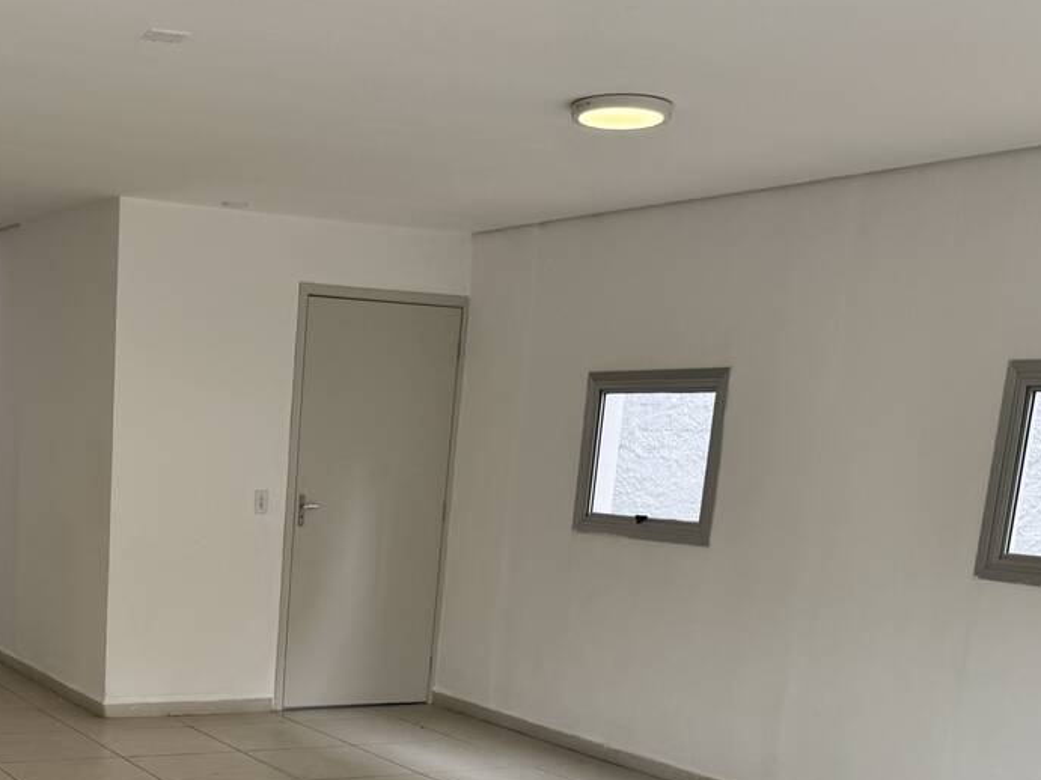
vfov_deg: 27.4
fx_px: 1503
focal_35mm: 50
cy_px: 783
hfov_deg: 36.9
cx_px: 206
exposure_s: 1/136
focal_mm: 6.76
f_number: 1.78
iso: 50
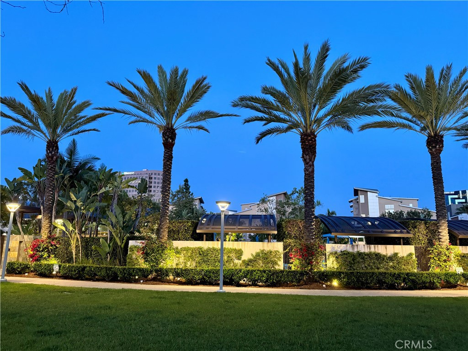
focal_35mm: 24
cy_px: 176
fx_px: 324
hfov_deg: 71.6
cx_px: 234
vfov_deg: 56.8
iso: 800
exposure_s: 1/60
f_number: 1.78
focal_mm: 6.76
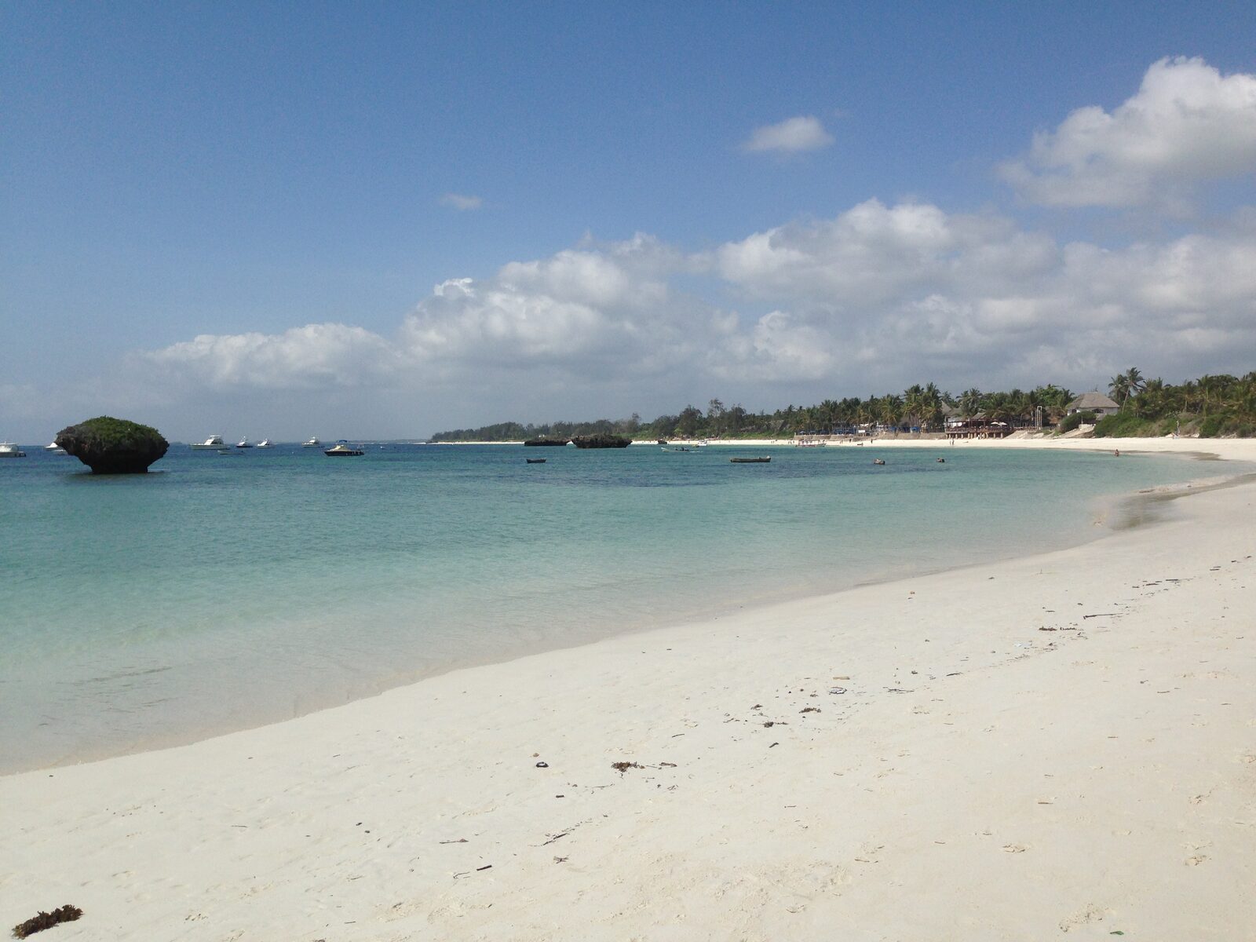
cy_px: 471
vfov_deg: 42.9
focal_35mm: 33
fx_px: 1197
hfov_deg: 55.4
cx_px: 628
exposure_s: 1/3390
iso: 50
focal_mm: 4.12
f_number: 2.4
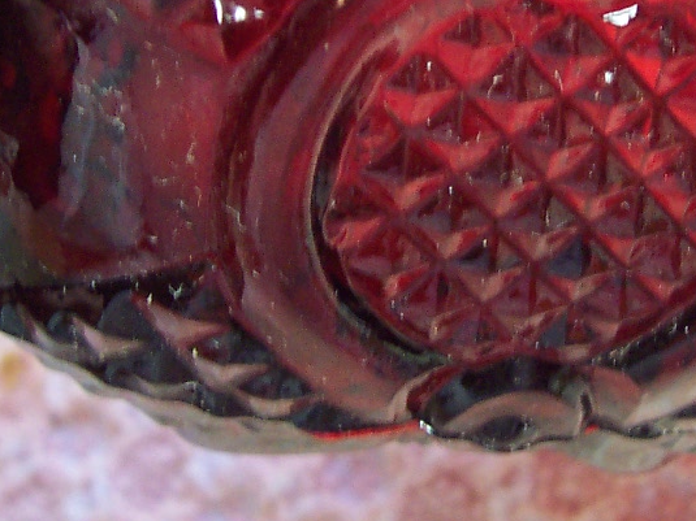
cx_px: 546
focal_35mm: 83
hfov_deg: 23.3
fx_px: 1668
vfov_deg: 17.4
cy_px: 1
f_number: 2.8
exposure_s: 1/30
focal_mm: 5.6
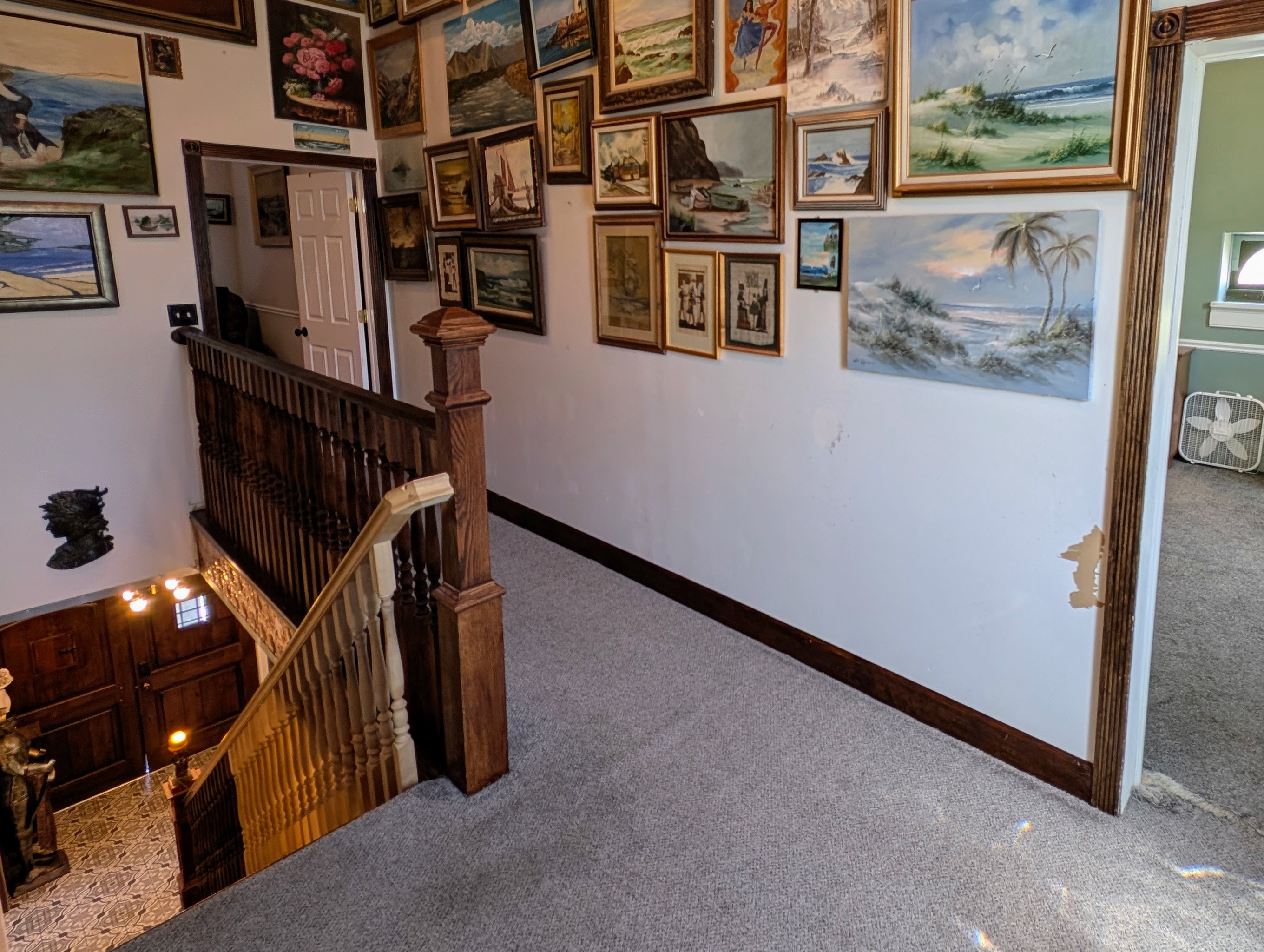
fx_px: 658
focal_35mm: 18
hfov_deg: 85.5
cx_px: 810
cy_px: 352
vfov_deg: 70.5
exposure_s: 1/24
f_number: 1.95
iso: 32
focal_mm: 2.23
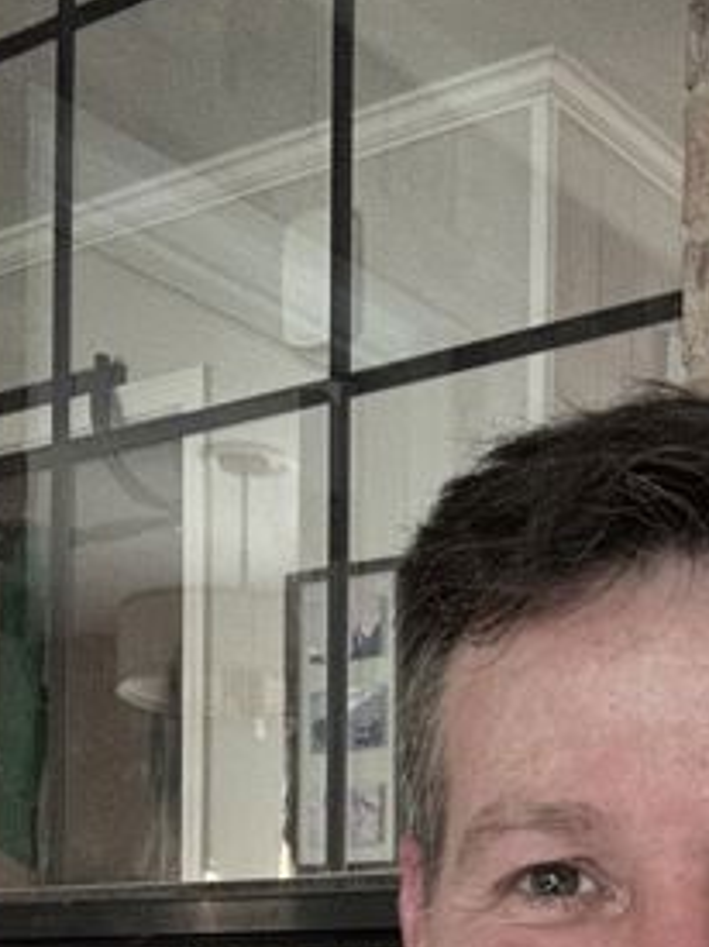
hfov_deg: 22.5
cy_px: 987
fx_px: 1749
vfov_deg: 28.1
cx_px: 595
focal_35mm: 64
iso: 1000
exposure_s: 1/15
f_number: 1.9
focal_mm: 2.69
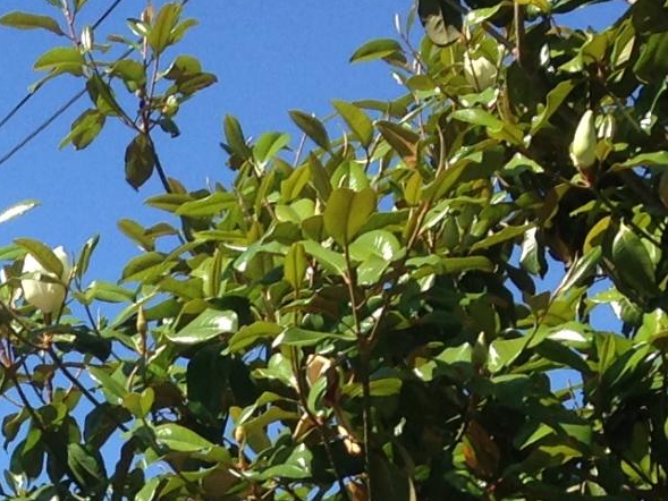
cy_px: 1101
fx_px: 3243
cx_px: -560
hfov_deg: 10.9
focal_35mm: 168
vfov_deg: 8.3
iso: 50
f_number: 2.4
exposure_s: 1/919
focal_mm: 4.13
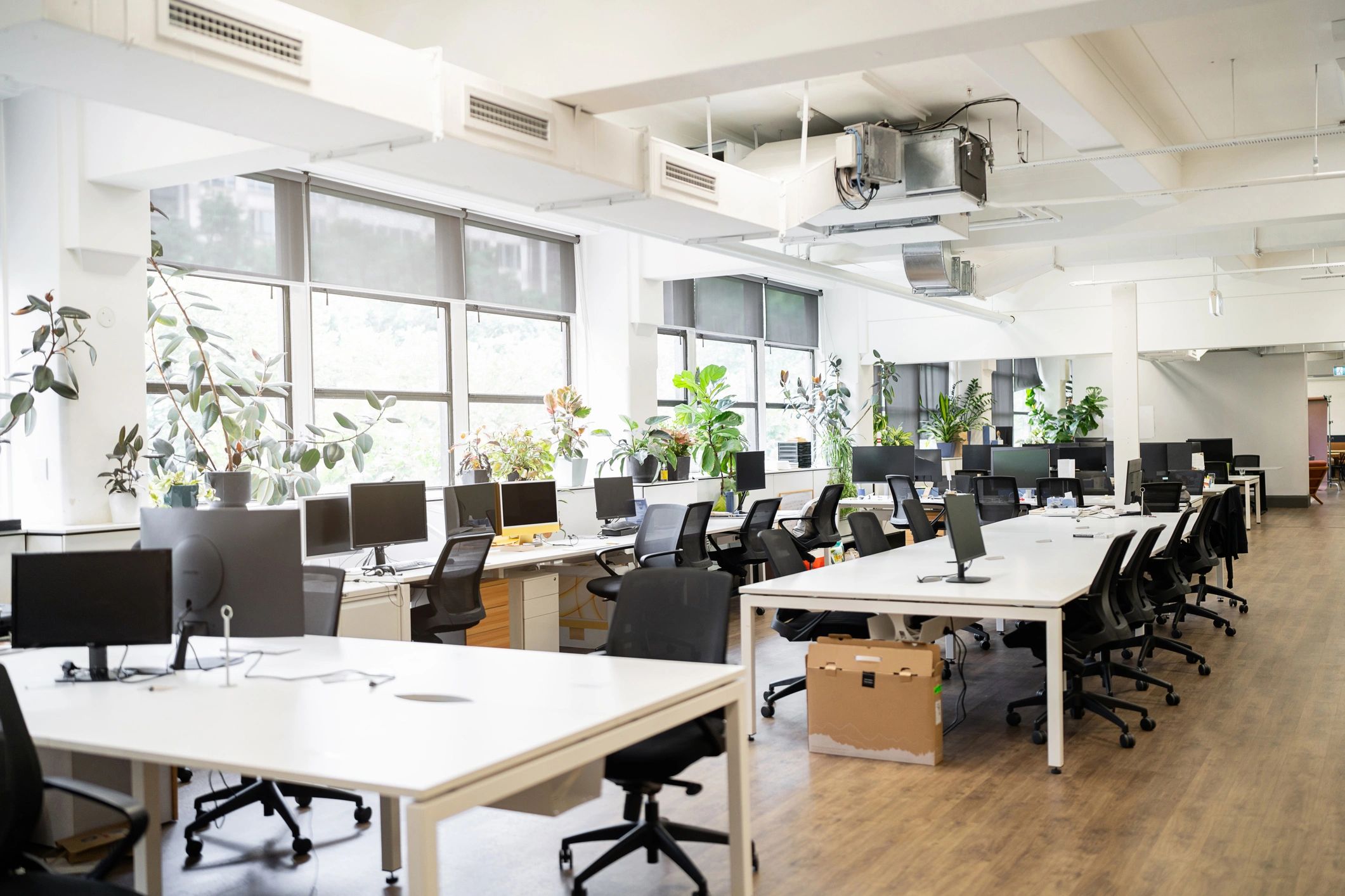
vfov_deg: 37.9
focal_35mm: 35
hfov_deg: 54.4
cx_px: 672
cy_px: 448
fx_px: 1308
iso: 320
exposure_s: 1/250
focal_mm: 35
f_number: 1.4
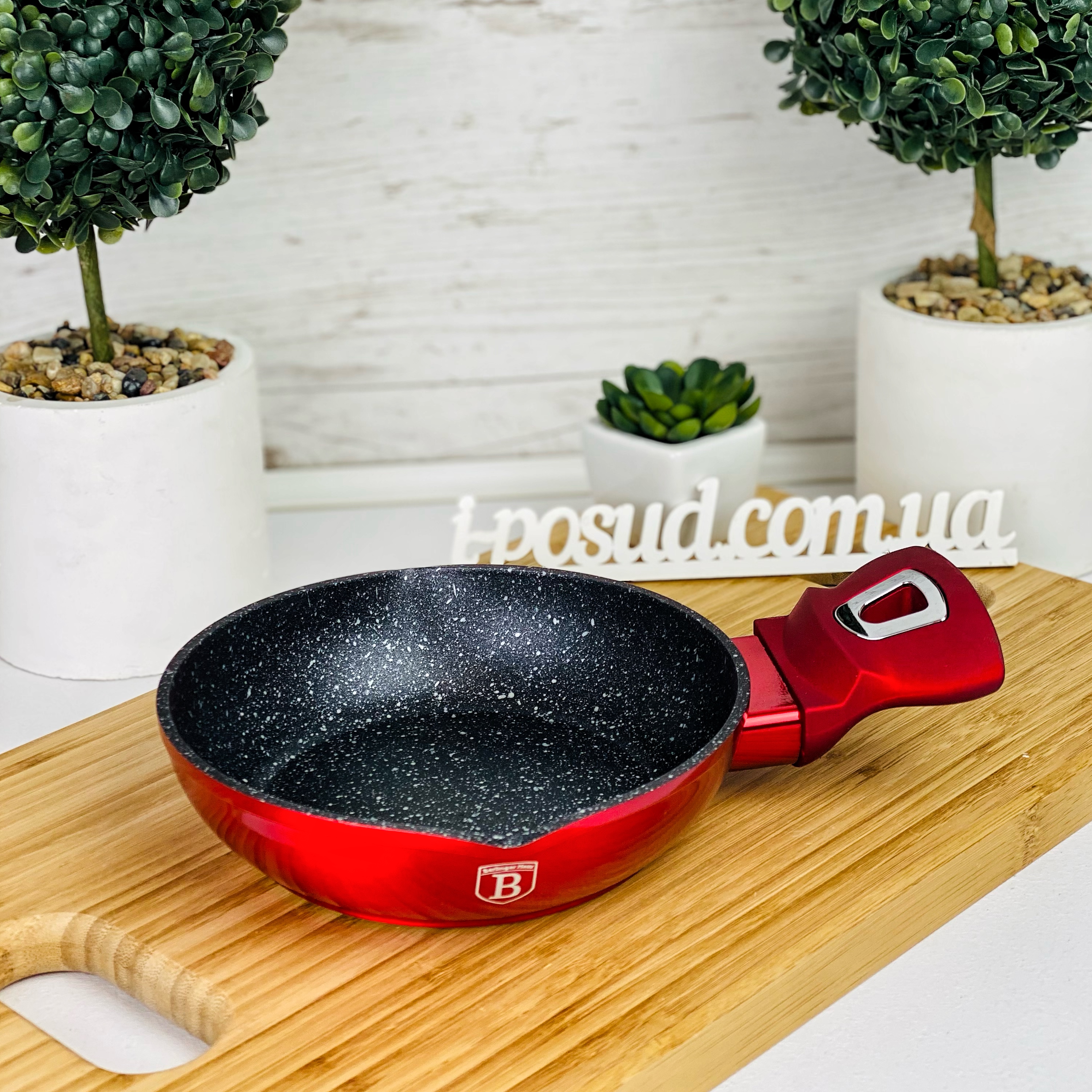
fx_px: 2213
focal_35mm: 62
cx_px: 551
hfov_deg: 27.7
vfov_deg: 27.6
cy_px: 380
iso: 20
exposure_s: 1/252
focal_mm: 6
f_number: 2
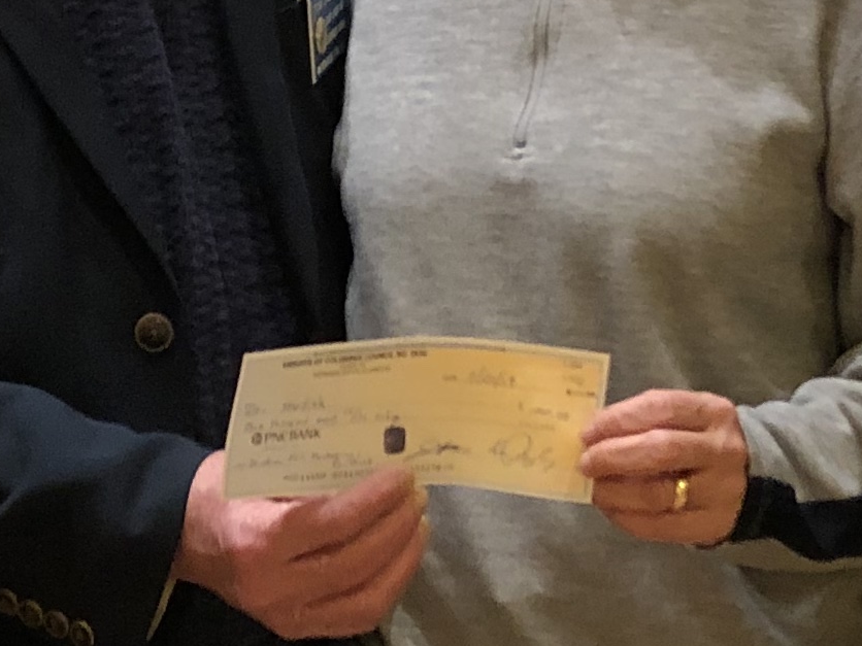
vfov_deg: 11.0
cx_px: 273
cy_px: 214
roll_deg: -1.3
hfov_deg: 14.6
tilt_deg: -6.2
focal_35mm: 135
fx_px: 3362
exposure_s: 1/13
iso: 100
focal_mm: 3.99
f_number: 1.8
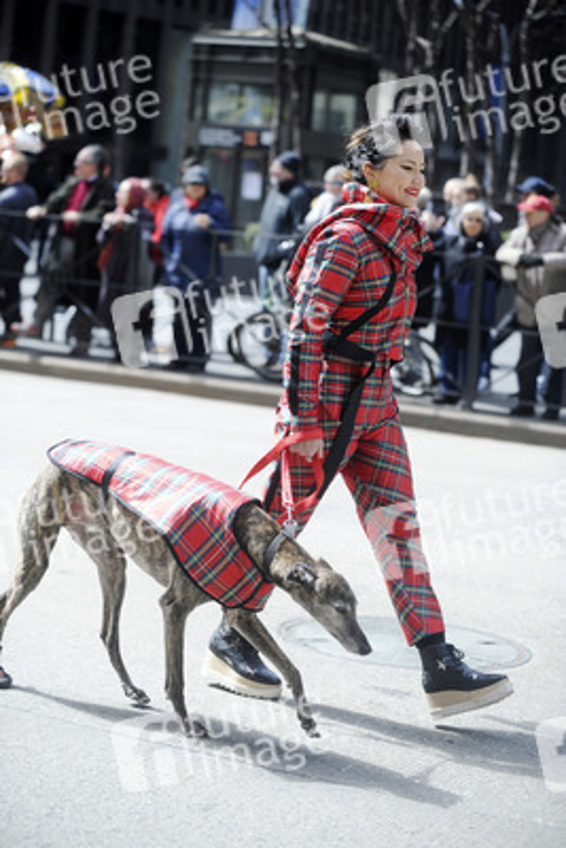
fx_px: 1885
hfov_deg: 17.1
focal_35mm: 80
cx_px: 283
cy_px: 424
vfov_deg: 25.4
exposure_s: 1/1250
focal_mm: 80
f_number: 9
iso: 400
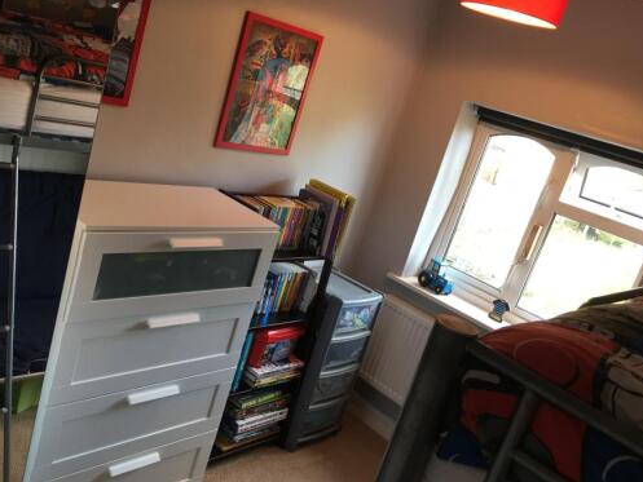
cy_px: 238
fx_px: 632
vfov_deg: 41.8
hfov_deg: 53.9
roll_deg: -17.2
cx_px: 294
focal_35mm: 34
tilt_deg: -14.8
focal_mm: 4.15
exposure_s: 1/17
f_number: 2.2
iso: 32
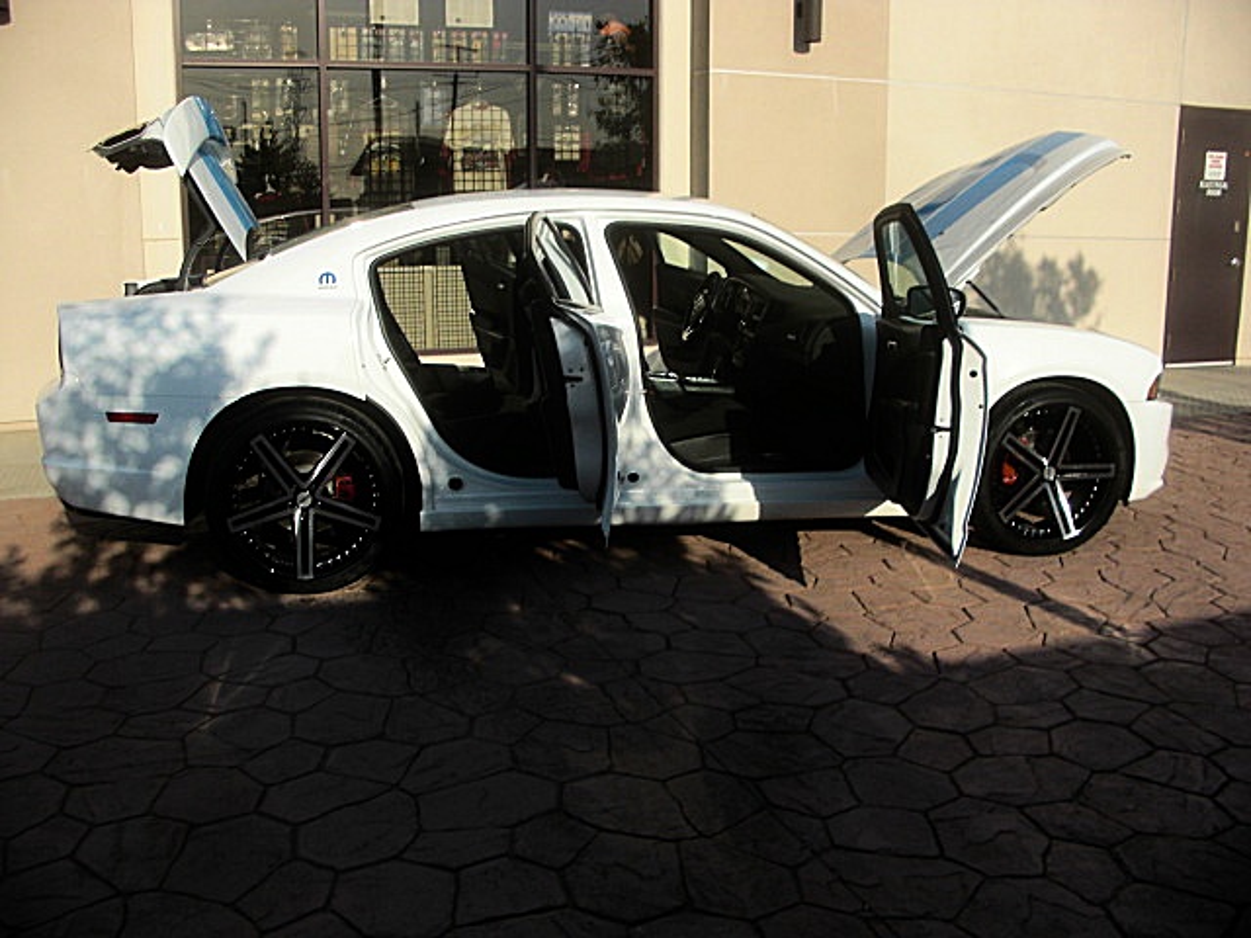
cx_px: 626
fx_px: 1301
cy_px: 469
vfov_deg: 39.7
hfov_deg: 51.4
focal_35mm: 36
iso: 50
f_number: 7.9
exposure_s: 1/160
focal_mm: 6.3
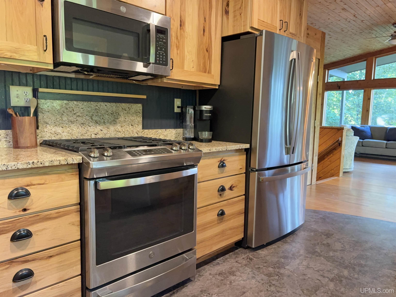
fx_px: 297
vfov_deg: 53.1
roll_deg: -0.8
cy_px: 148
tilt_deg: -6.3
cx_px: 198
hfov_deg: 67.3
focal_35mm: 26
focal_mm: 5.96
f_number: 1.6
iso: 500
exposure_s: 1/60
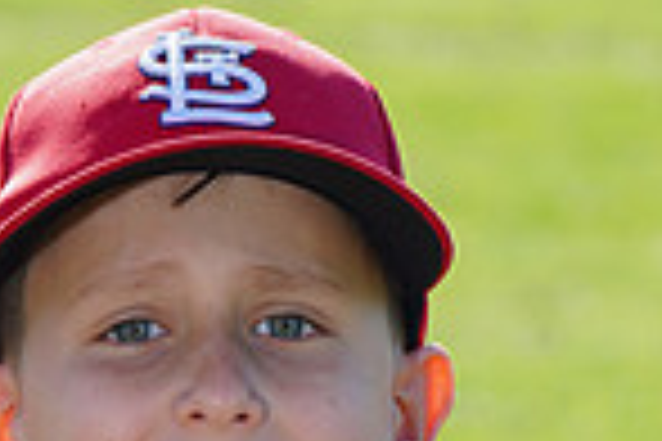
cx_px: 250
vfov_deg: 1.8
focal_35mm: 780
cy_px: 724
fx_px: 14342
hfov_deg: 2.6
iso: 200
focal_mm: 197
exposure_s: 1/200
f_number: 10
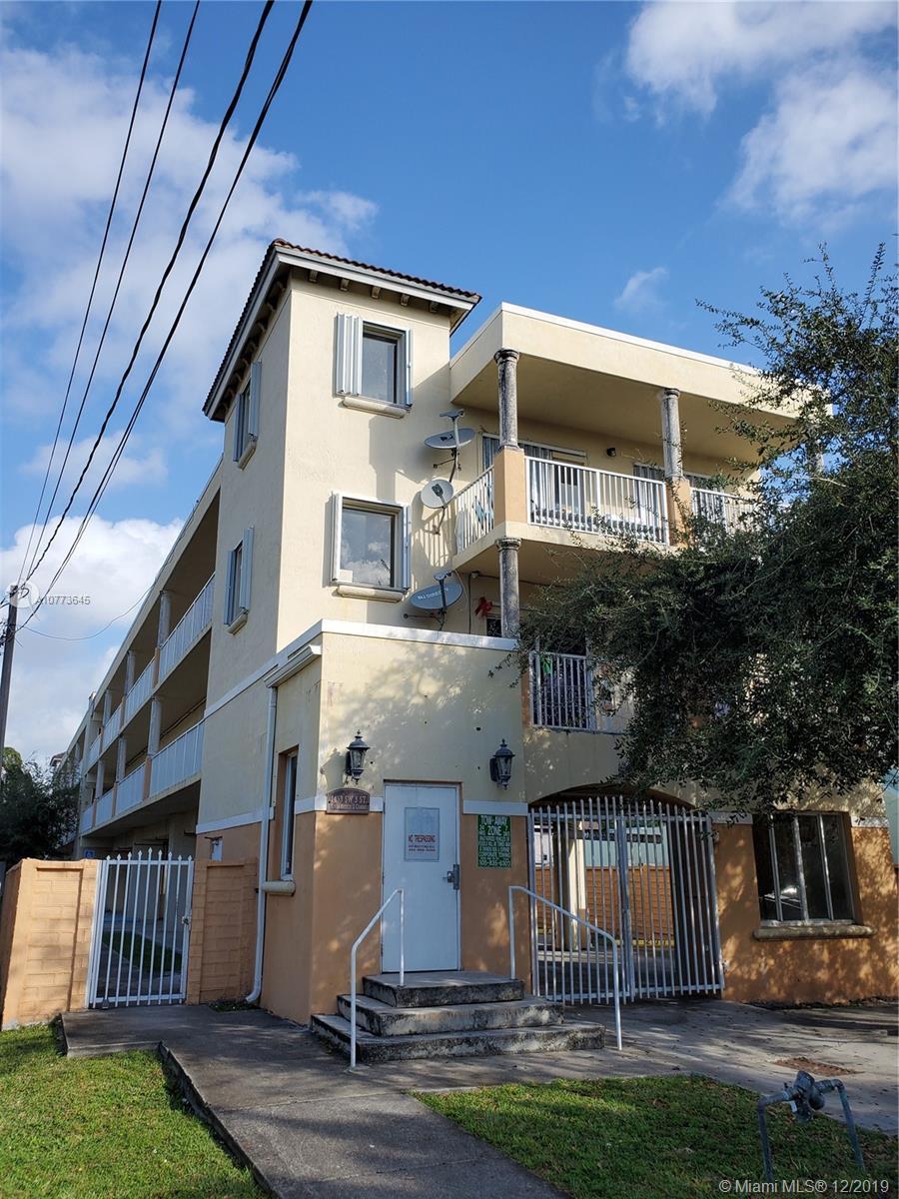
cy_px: 600
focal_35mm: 26
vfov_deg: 67.3
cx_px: 450
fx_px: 900
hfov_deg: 53.1
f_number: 2.4
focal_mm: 4.3
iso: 50
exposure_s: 1/1270
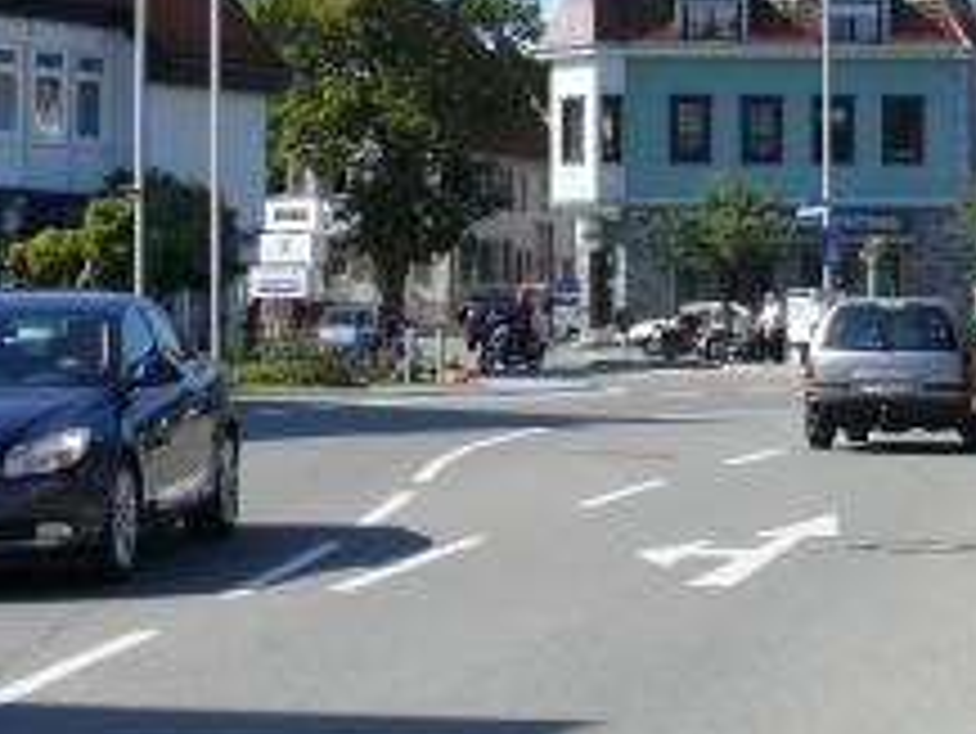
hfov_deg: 16.7
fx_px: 3188
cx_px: 1174
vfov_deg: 13.1
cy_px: 304
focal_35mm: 113
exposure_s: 1/320
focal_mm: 7.4
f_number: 5.6
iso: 100
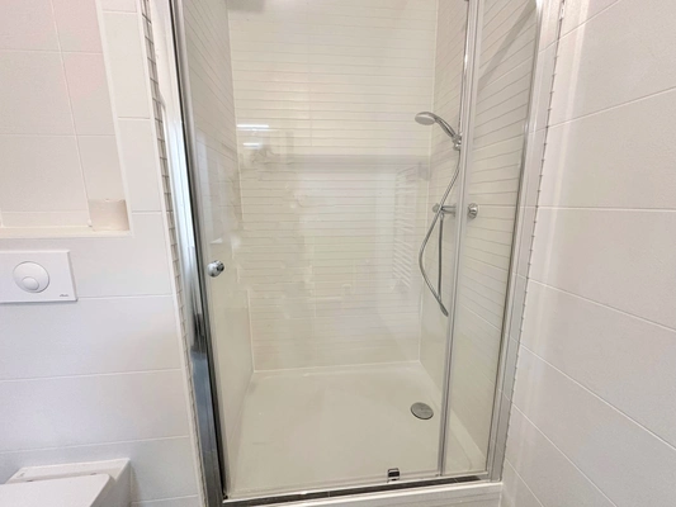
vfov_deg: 85.7
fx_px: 273
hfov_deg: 102.1
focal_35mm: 14
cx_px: 338
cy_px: 254
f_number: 2.2
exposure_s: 1/50
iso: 250
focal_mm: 2.22
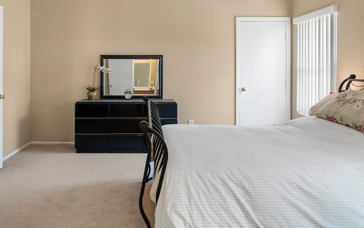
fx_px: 268
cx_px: 149
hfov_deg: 67.8
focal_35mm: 27
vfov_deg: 44.8
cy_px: 65
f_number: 8
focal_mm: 19
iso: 400
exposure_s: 1/3
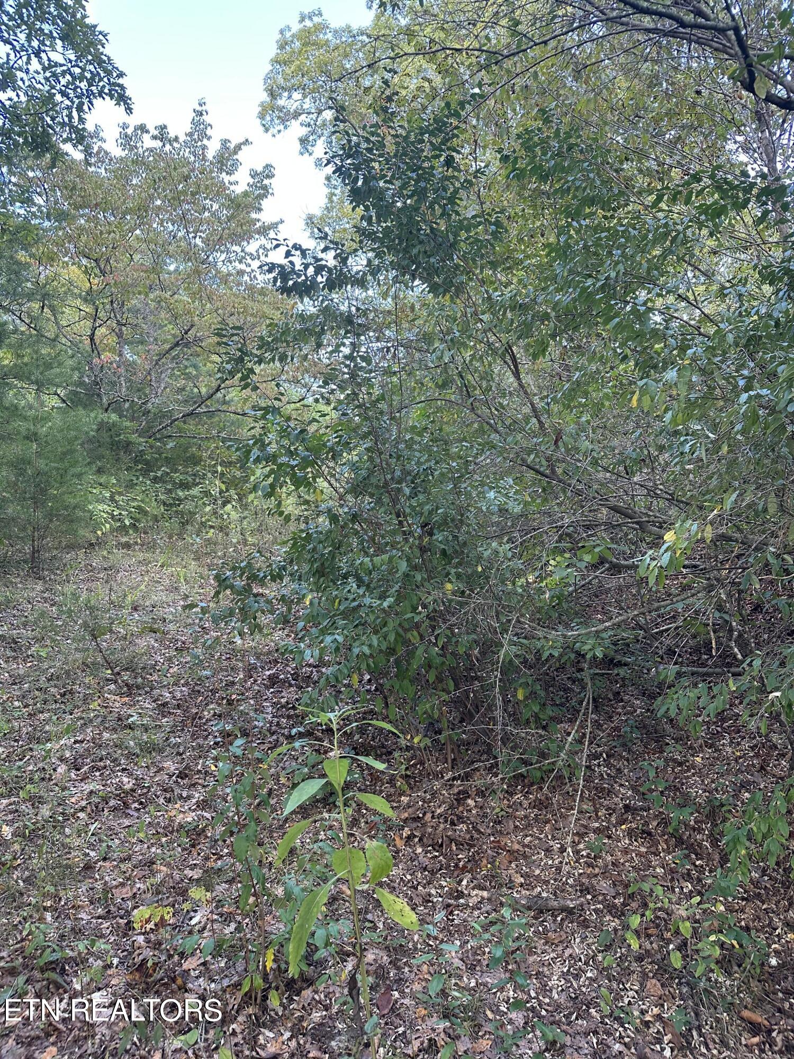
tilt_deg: +2.3
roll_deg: +3.8
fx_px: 734
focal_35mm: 24
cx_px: 397
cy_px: 530
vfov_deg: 71.6
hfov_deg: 56.8
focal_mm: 6.86
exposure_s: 1/121
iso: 125
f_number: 1.78
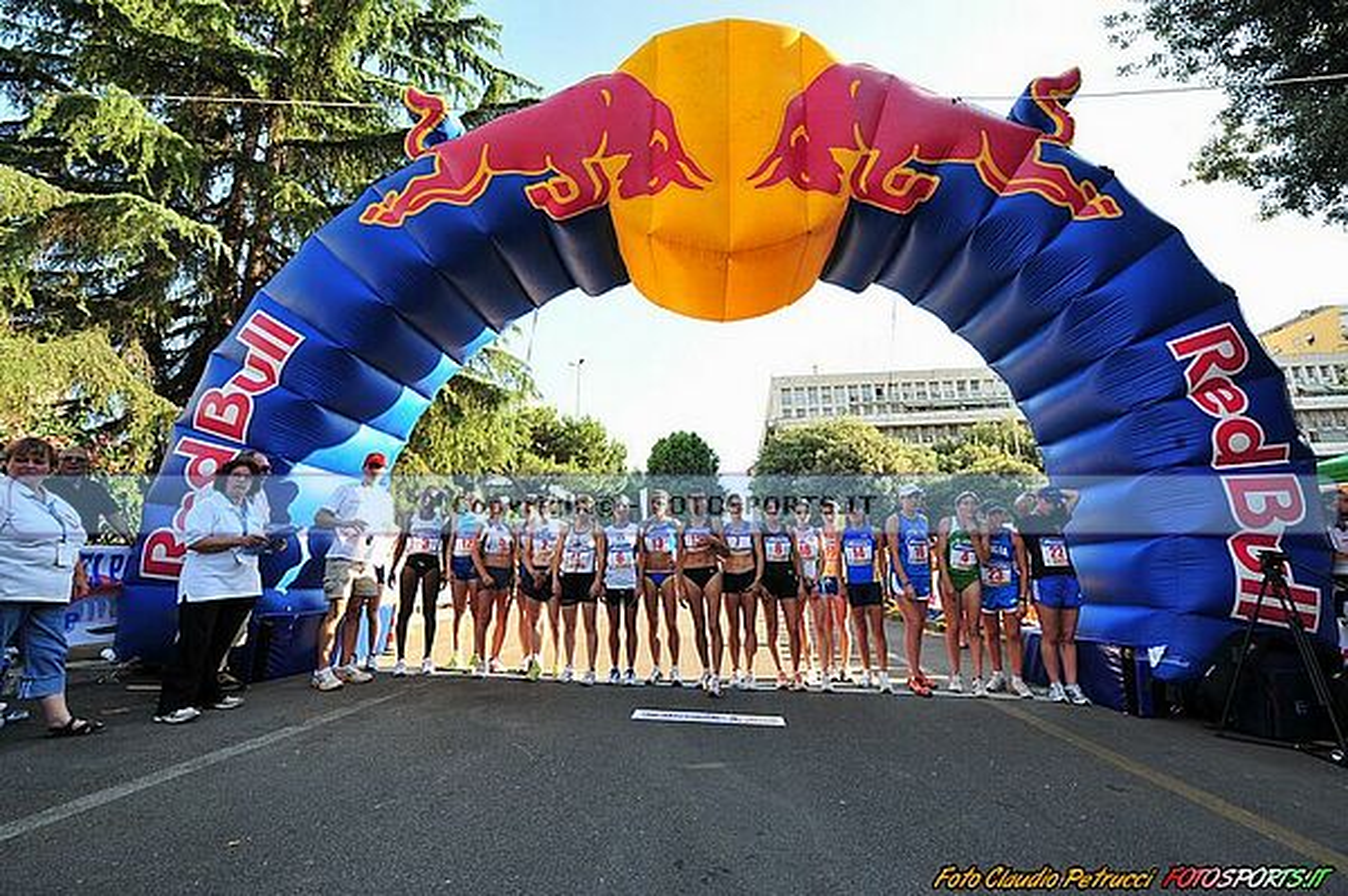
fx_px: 524
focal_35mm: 14
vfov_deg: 81.1
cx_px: 674
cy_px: 448
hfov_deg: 104.3
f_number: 6.3
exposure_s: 1/250
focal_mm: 14
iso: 400
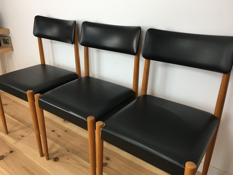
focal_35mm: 29
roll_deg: +0.1
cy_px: 88
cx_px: 116
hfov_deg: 61.7
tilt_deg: -25.6
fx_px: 195
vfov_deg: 48.2
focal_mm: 4.15
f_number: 2.2
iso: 40
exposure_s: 1/33
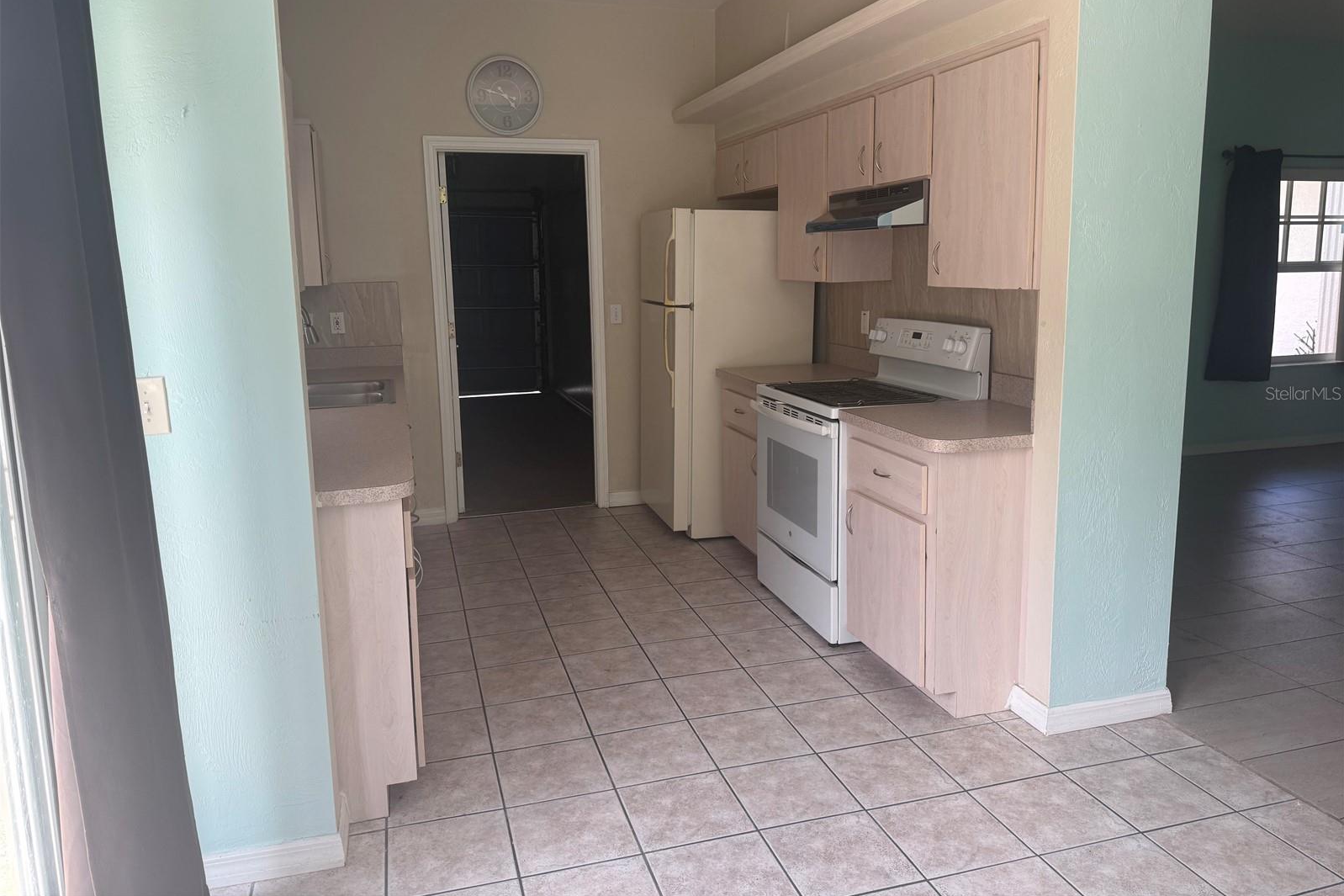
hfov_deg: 71.5
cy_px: 393
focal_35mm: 25
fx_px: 933
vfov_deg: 51.1
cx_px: 672
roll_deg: +1.8
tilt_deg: -8.8
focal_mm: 6.76
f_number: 1.78
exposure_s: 1/274
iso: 64
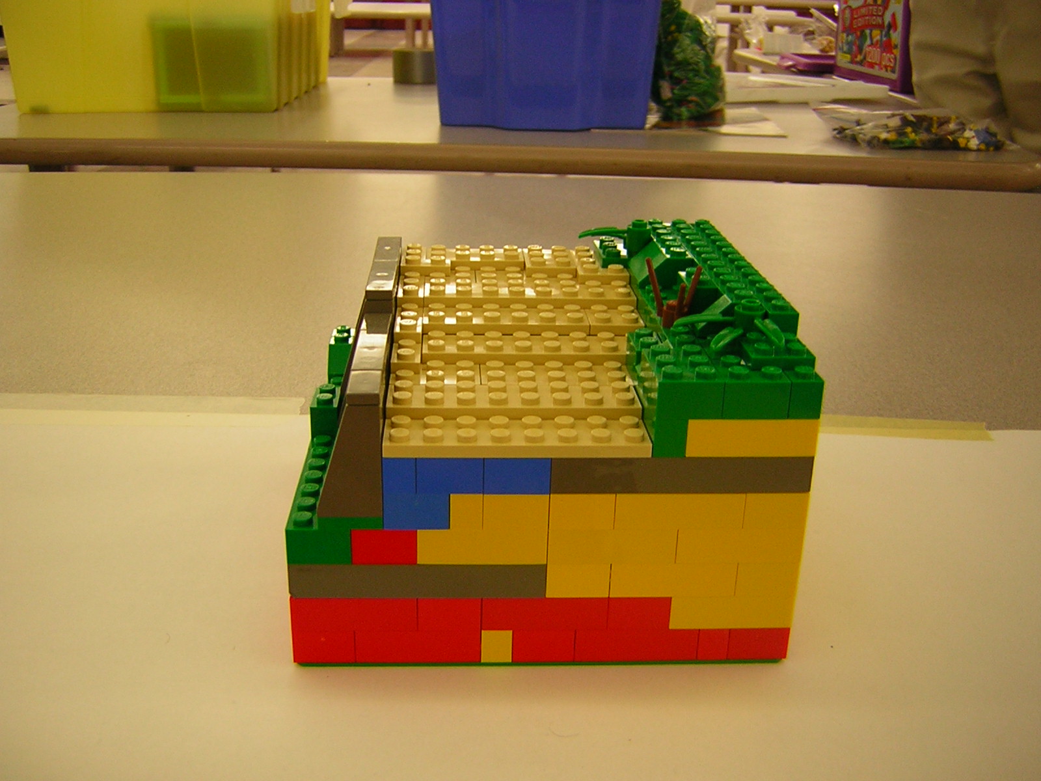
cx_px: 520
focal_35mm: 36
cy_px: 390
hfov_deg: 51.4
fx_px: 1083
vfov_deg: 39.7
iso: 50
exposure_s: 1/6.8
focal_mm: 4.7
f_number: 2.6
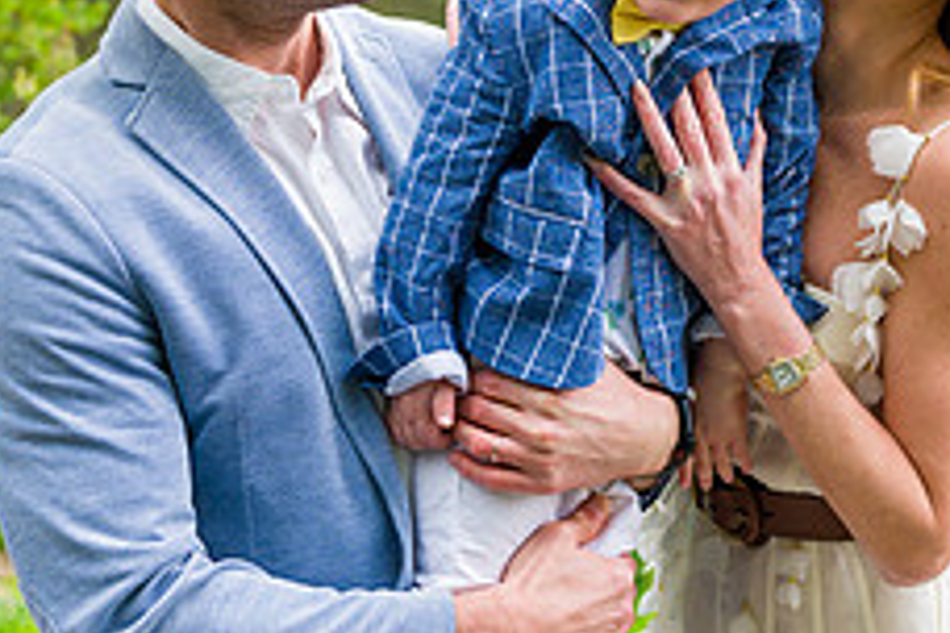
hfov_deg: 22.8
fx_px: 2348
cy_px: 208
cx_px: 617
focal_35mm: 89
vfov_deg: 15.3
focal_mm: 35
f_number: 3.5
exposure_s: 1/320
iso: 200
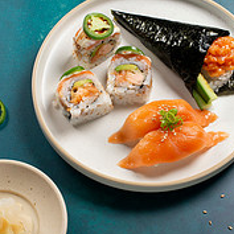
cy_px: 116
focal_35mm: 108
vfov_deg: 16.1
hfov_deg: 16.1
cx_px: 144
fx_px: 826
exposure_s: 1/200
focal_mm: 50
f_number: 9
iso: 250
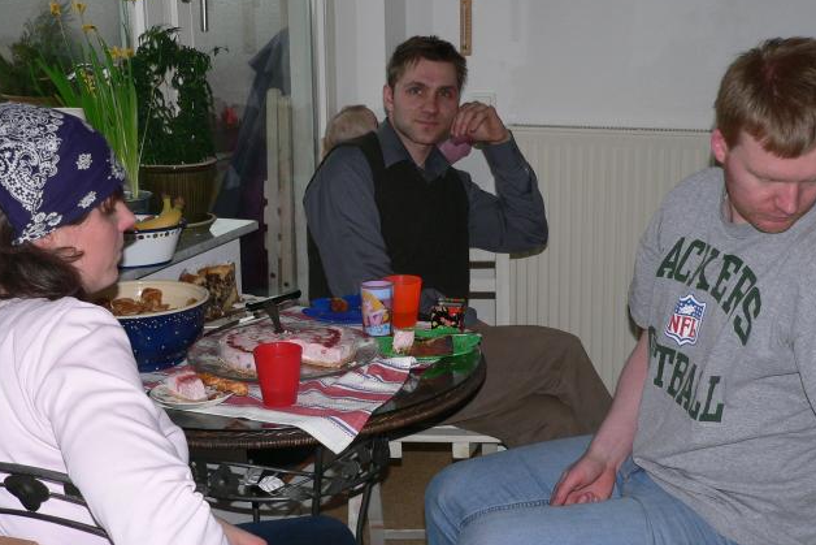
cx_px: 404
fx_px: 1202
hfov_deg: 37.5
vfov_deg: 25.5
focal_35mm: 53
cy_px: 274
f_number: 2.8
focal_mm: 8.3
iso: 80
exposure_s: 1/250
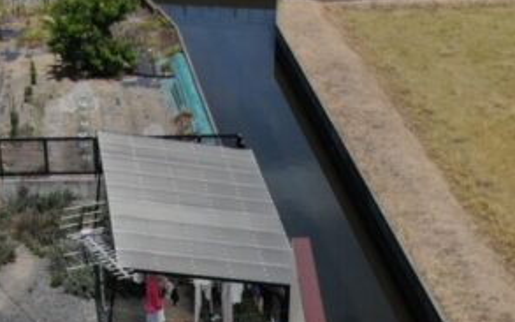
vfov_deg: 13.0
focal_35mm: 89
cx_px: 179
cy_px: 614
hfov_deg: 23.2
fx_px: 1249
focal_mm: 4.39
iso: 100
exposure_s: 1/2000
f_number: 2.8
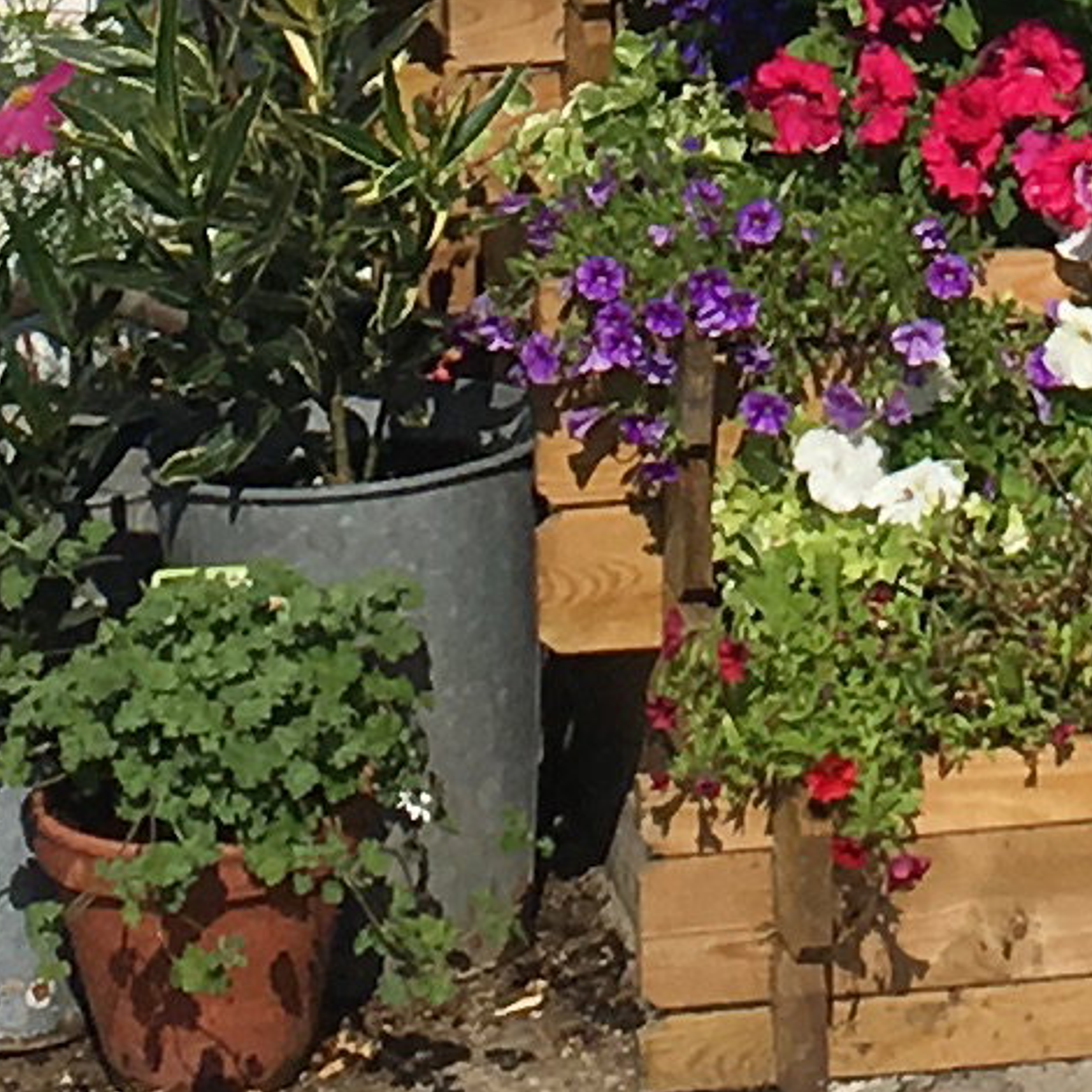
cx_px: 1248
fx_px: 7852
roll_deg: +0.8
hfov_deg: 7.9
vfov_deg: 7.6
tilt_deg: -3.3
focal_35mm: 220
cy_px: -1264
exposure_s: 1/3846
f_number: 2.2
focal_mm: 4.15
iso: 25
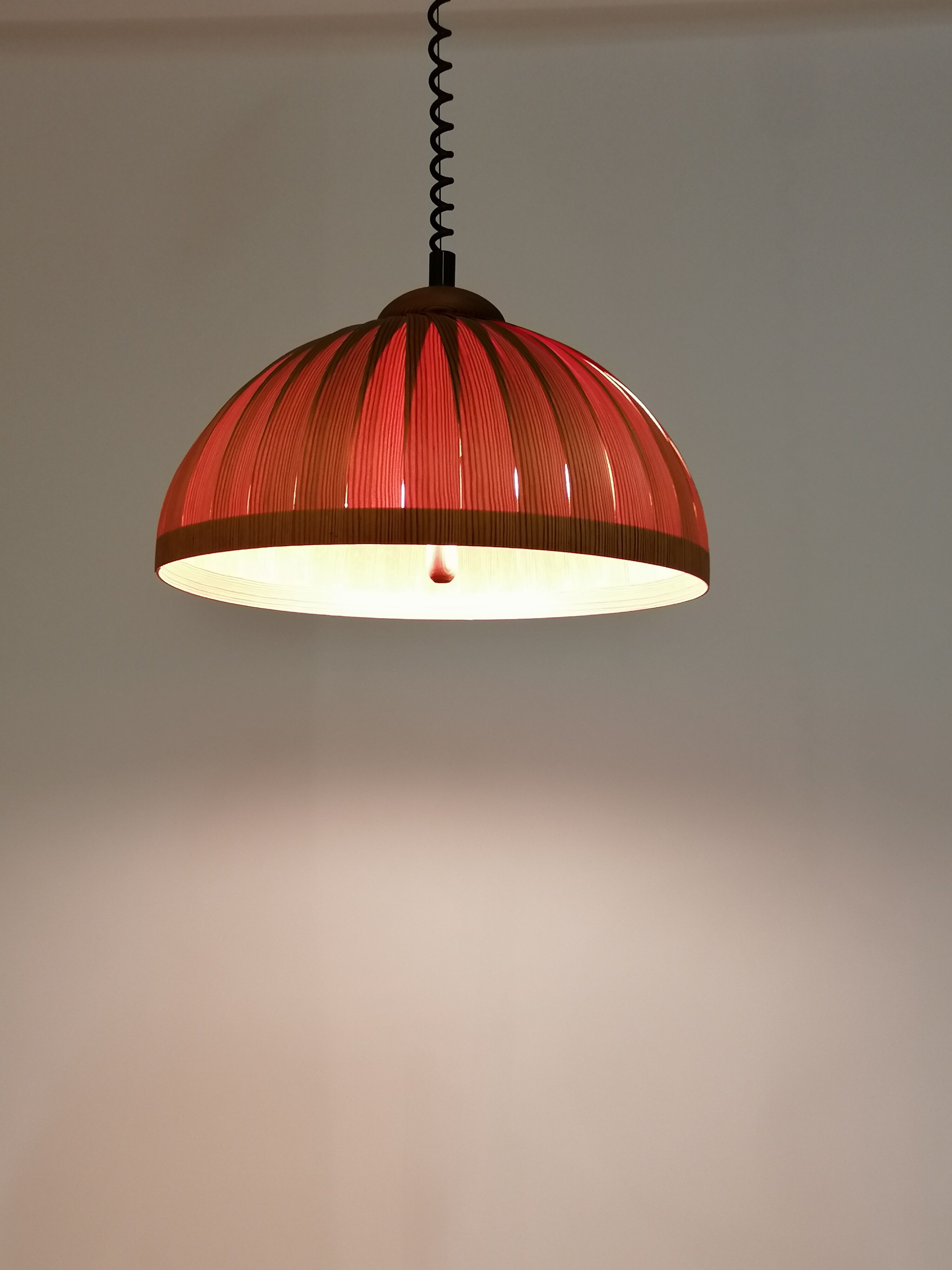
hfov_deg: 37.7
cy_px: 635
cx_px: 476
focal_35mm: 38
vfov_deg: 49.0
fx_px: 1393
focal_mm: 4.75
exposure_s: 1/33.3
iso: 250
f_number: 1.8
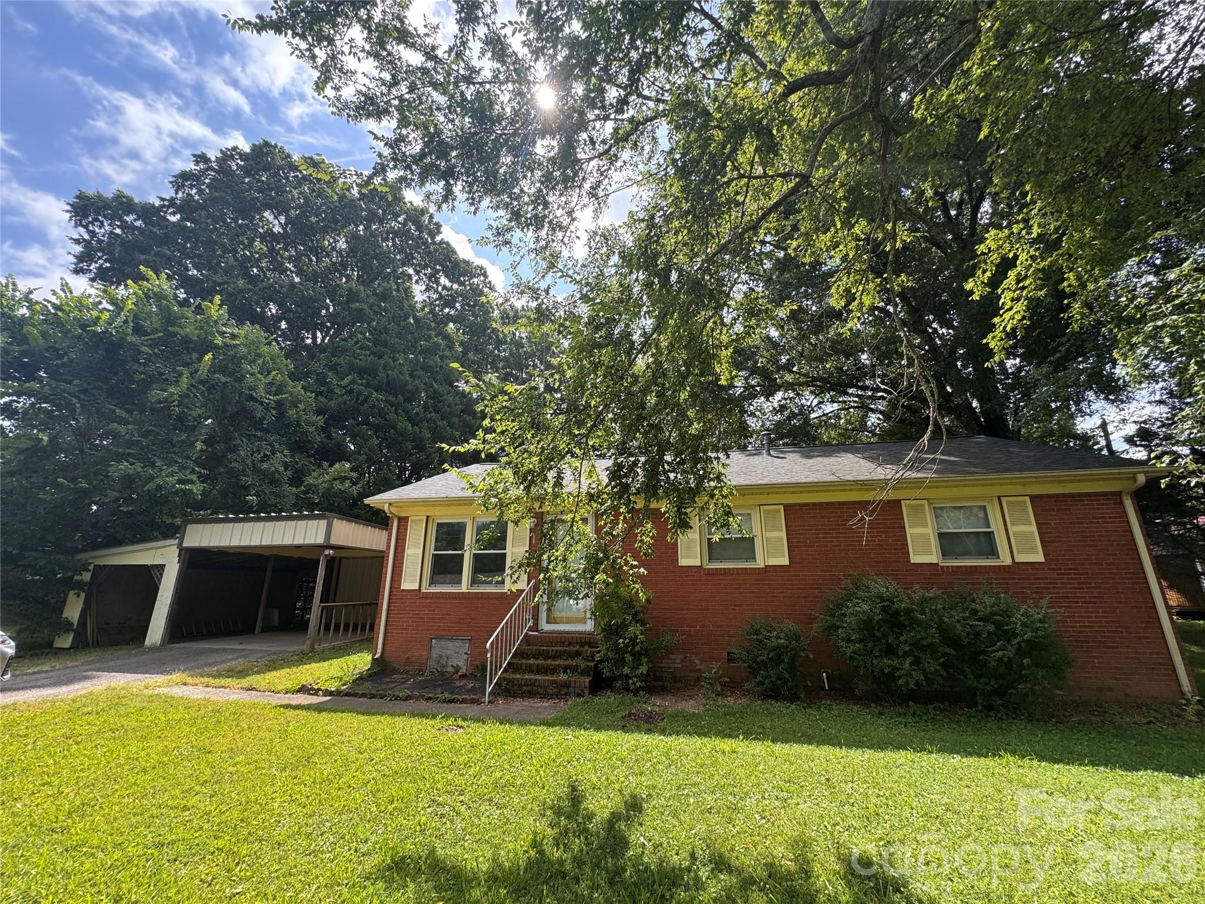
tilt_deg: +16.8
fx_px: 487
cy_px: 452
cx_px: 602
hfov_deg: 102.1
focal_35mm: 14
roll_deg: -0.6
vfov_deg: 85.7
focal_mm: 2.22
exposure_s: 1/448
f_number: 2.2
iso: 40
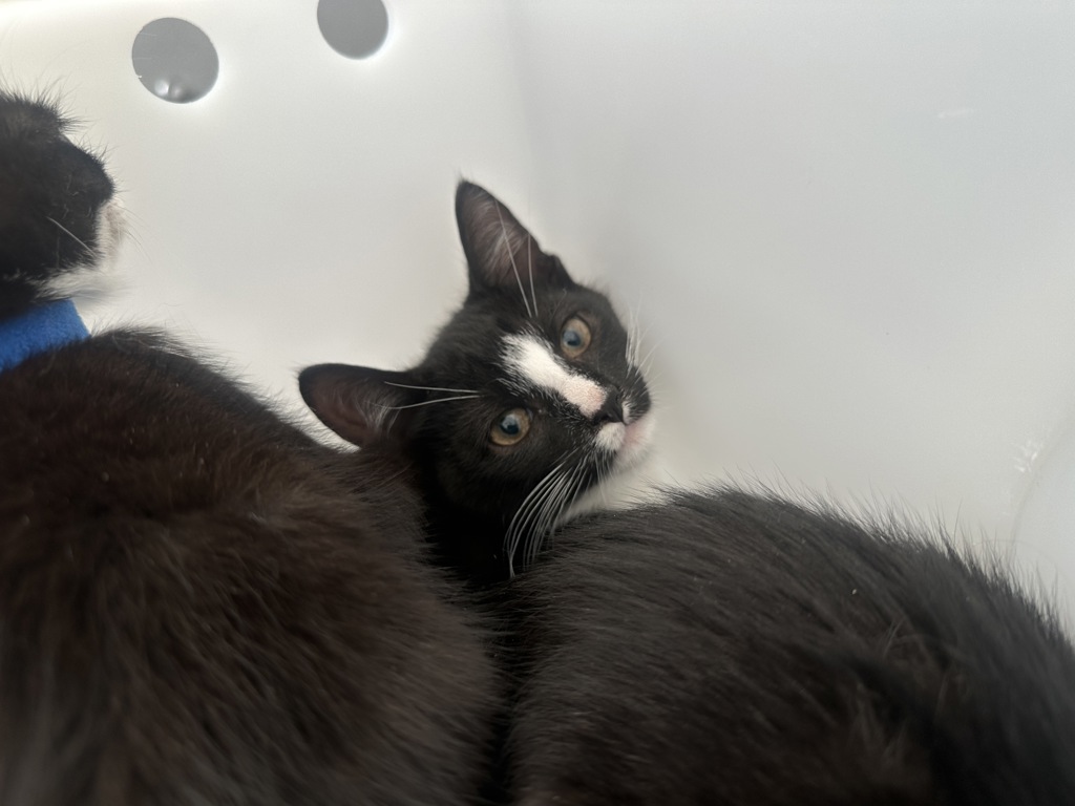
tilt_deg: -24.1
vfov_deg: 56.8
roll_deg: +12.1
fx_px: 745
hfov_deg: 71.6
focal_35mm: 24
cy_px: 403
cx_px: 538
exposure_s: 1/144
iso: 80
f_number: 1.78
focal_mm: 6.86
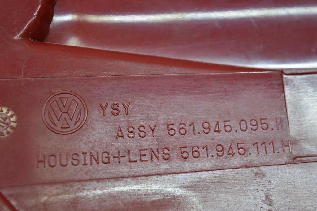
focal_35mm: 82
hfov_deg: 24.6
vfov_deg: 16.5
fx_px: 726
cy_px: 106
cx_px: 158
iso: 560
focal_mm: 55
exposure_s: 1/60
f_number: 5.6
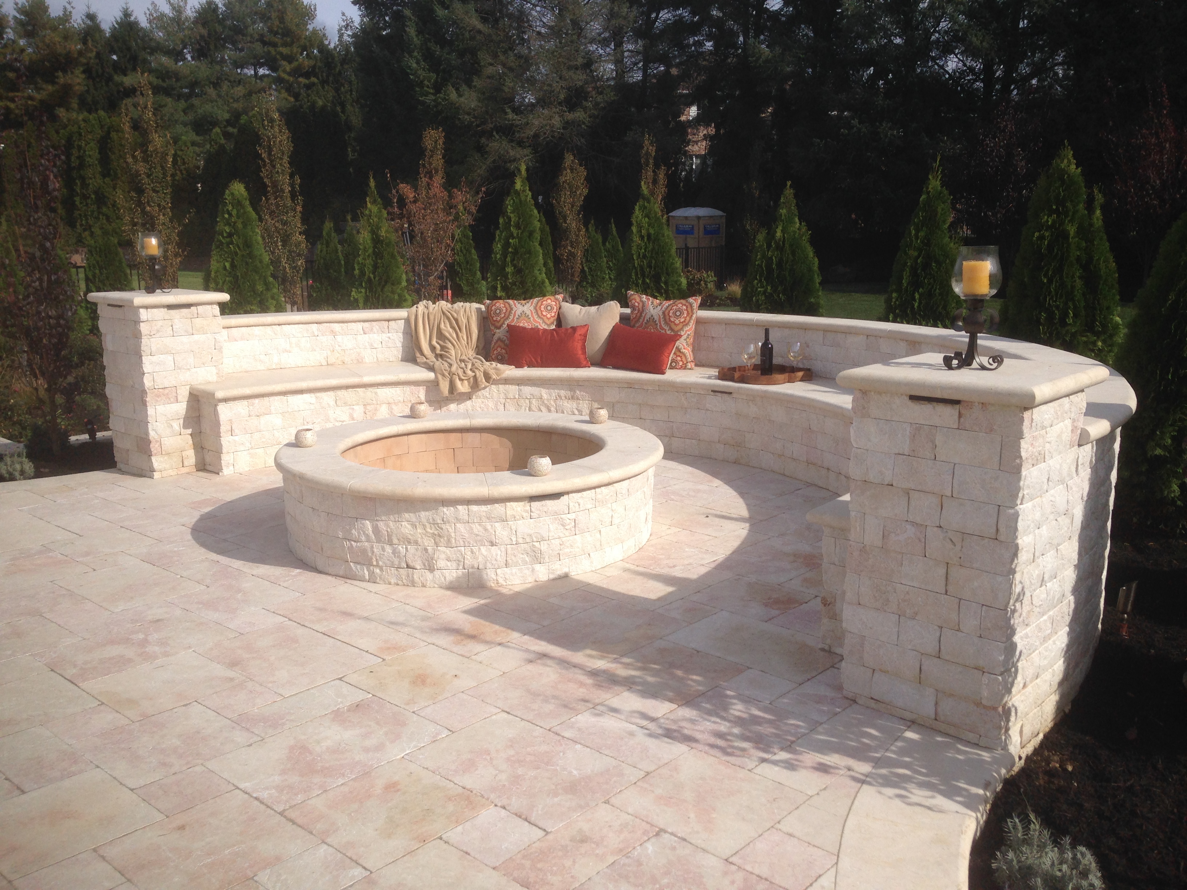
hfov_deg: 55.4
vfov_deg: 42.9
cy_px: 445
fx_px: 1132
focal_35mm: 33
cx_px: 594
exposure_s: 1/2584
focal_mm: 4.12
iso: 50
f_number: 2.4
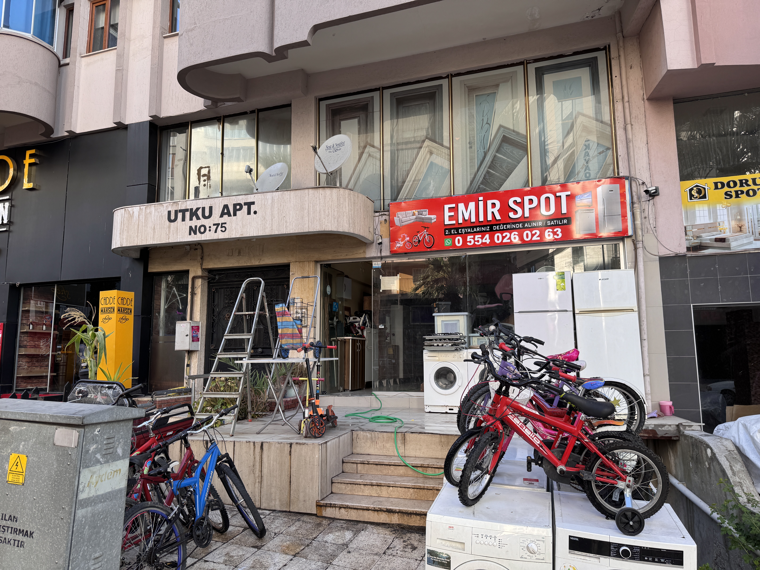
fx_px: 527
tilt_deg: +7.5
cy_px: 285
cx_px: 380
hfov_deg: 71.6
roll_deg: +0.9
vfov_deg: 56.8
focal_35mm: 24
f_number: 1.78
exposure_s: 1/399
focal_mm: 6.76
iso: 80
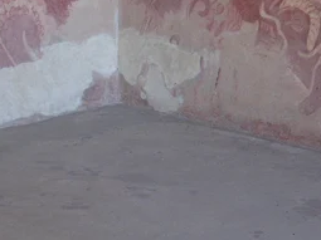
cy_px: 5
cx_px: 68
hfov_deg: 12.5
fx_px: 1455
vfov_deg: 9.4
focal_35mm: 157
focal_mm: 8.9
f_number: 4
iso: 125
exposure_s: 1/30
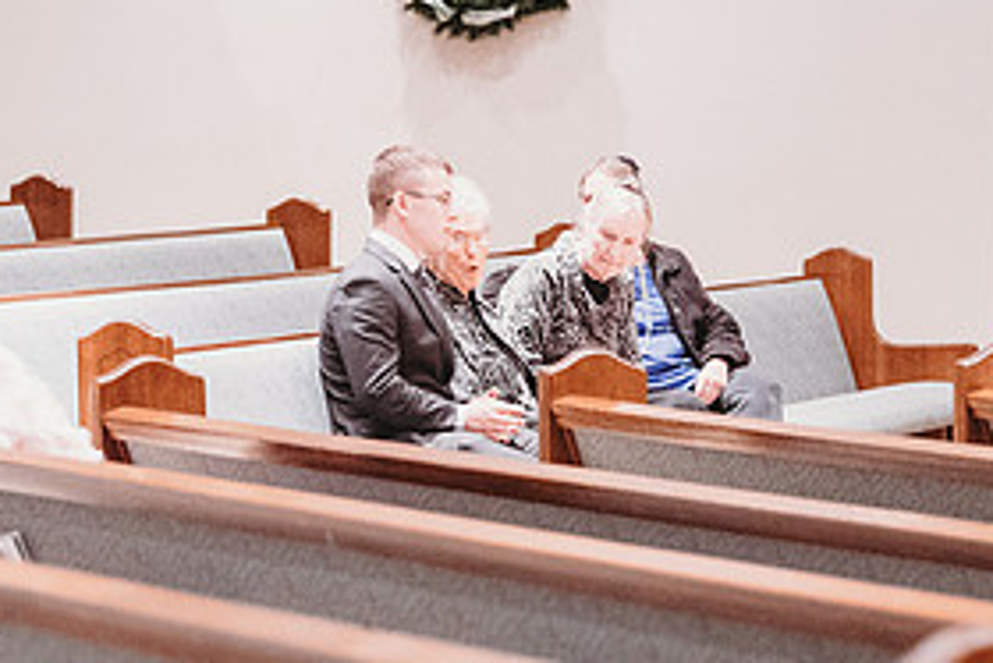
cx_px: 330
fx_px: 5436
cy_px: 328
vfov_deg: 7.0
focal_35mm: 197
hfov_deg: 10.4
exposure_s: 1/125
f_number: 4
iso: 5000
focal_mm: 95
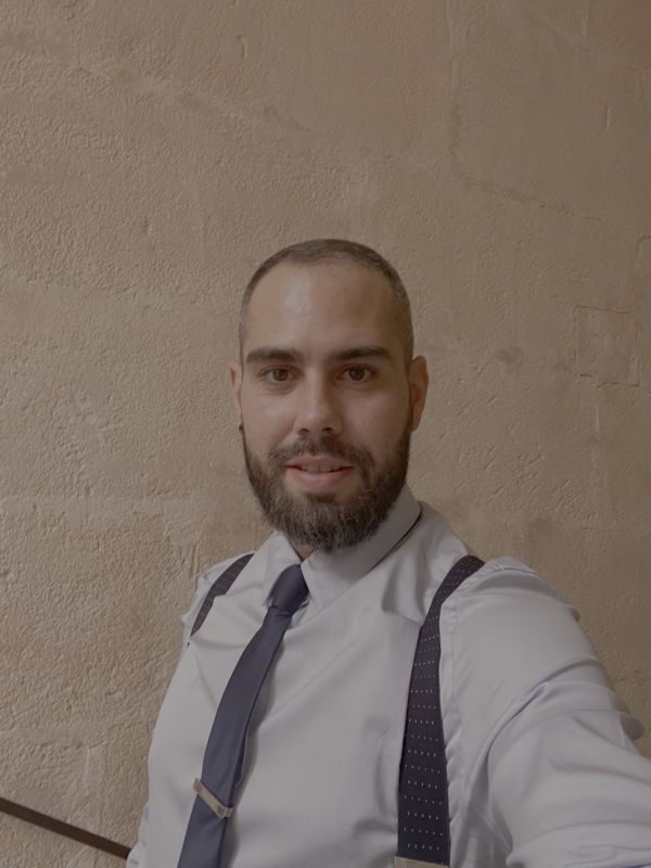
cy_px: 434
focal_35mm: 30
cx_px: 326
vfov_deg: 60.0
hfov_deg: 46.8
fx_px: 752
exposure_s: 1/17
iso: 640
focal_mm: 2.71
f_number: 2.2
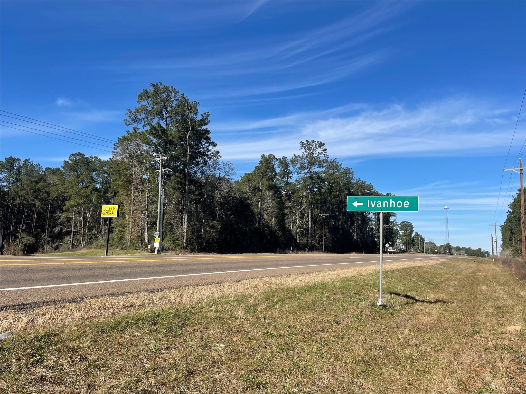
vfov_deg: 54.9
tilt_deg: +7.8
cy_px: 197
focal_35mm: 25
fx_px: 380
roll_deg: -2.3
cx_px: 263
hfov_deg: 69.4
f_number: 1.6
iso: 32
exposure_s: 1/3257
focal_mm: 5.1
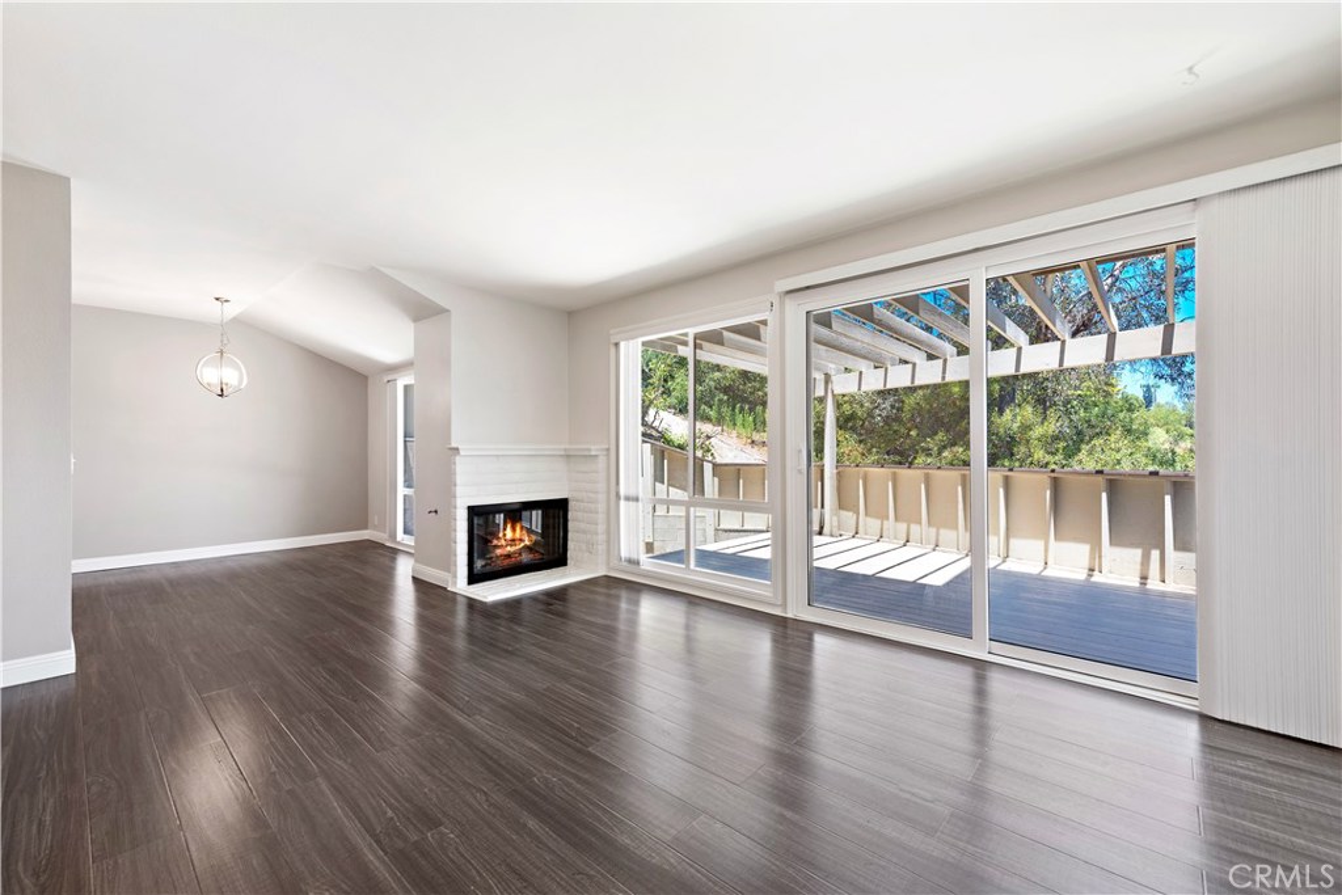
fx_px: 522
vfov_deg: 81.2
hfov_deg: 104.2
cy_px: 448
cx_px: 671
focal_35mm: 14
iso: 250
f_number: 7.1
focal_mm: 14
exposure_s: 1/10
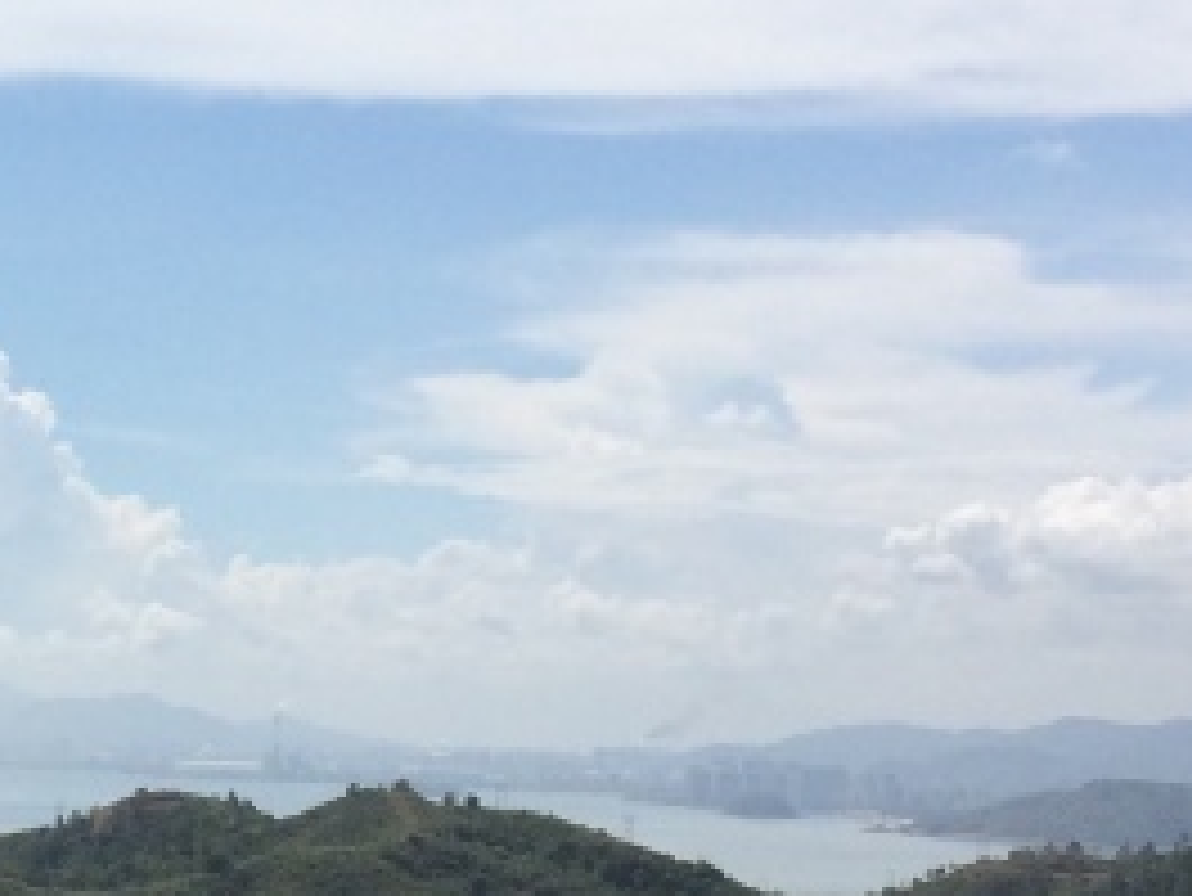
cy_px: 450
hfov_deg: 17.2
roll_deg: -1.6
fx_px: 3858
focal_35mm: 112
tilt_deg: +3.6
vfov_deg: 13.2
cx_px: 18
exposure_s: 1/6849
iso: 40
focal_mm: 4.15
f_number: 2.2
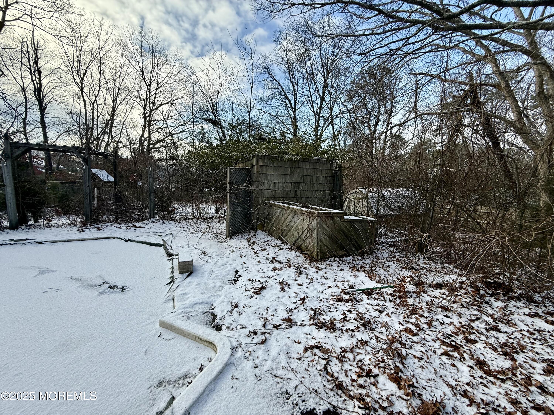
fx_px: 224
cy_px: 208
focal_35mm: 14
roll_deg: -2.8
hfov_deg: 102.1
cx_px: 277
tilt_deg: -6.6
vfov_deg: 85.7
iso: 50
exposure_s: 1/789
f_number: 2.2
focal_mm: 2.22
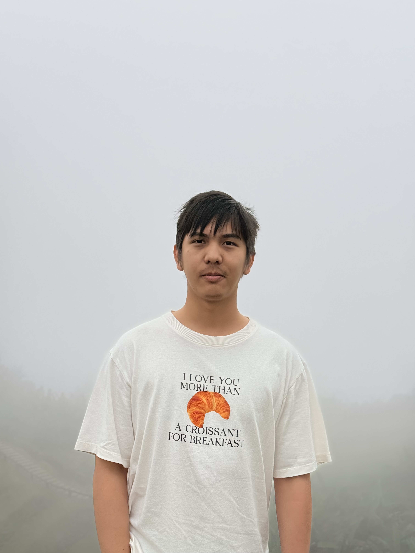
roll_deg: +2.2
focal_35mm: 48
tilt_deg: +0.3
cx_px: 208
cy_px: 276
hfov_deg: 30.3
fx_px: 767
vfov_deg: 39.7
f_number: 1.78
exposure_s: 1/1715
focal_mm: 6.76
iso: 100
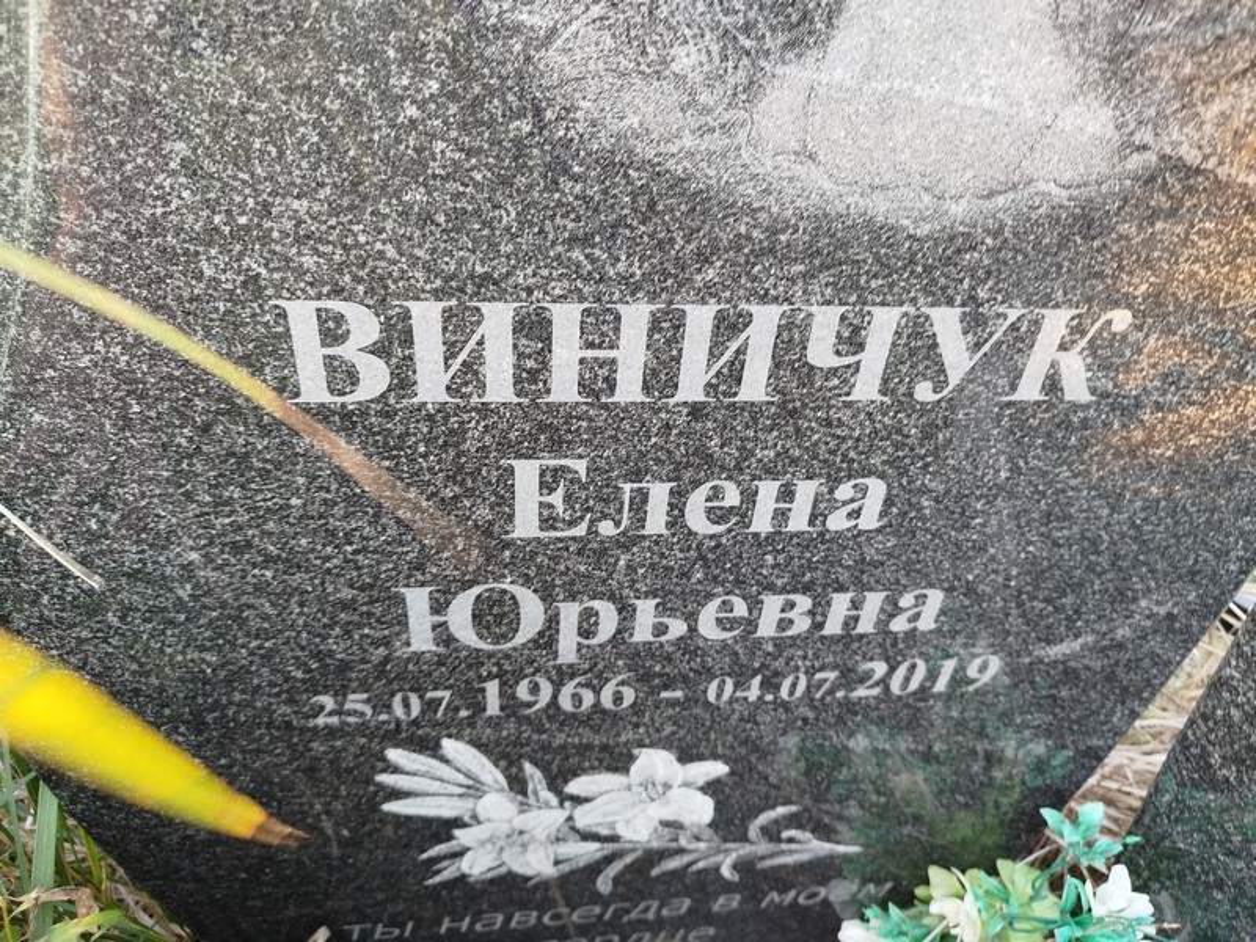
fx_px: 871
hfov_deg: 71.6
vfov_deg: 56.8
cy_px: 471
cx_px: 628
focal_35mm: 24
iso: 250
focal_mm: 5.31
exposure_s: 1/33
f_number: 1.7
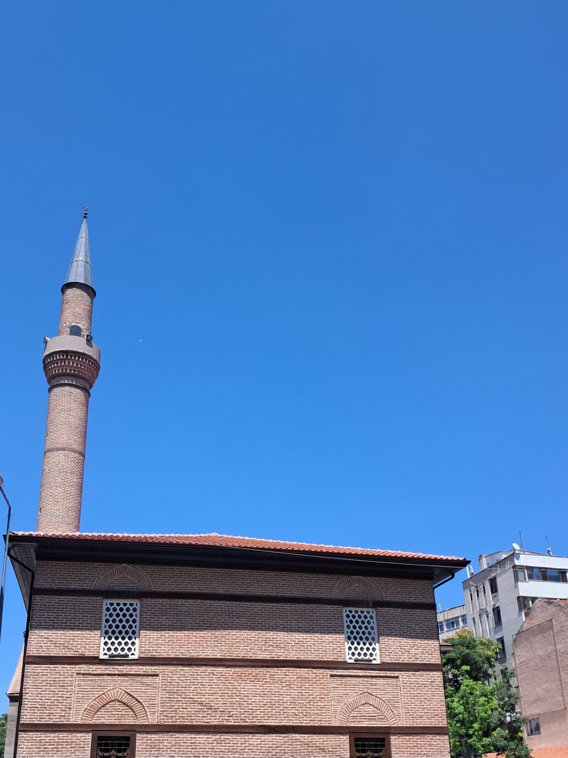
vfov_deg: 52.0
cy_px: 483
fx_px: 766
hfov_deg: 40.6
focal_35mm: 35
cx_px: 250
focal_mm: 4
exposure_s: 1/436
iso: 50
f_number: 1.8
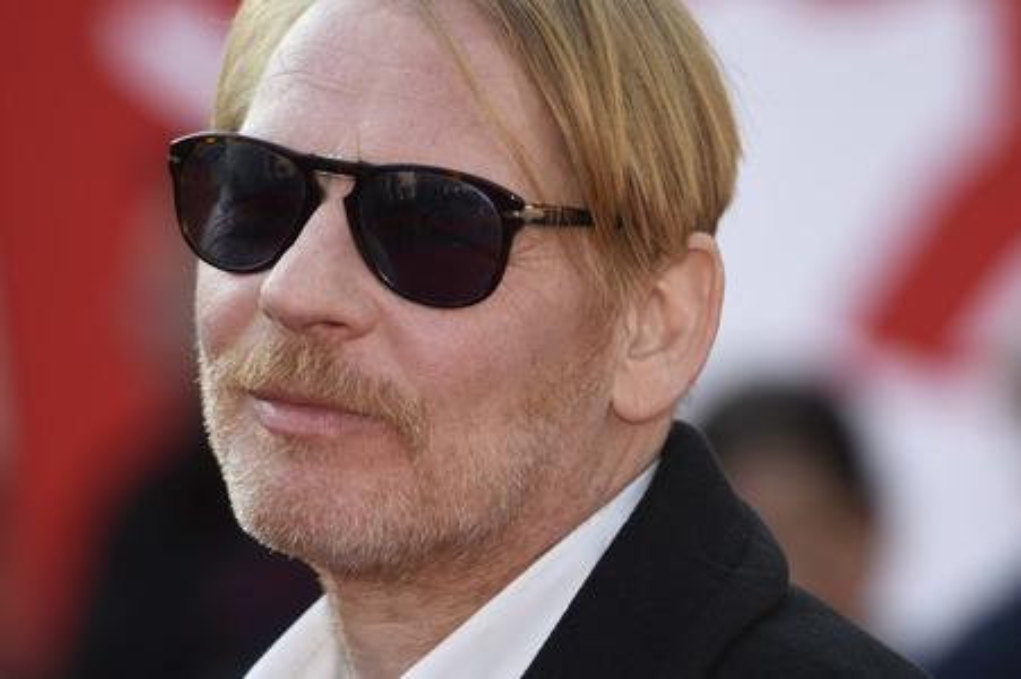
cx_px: 510
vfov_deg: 4.6
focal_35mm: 300
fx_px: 8502
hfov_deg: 6.9
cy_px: 340
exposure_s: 1/800
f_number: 3.2
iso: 320
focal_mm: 200
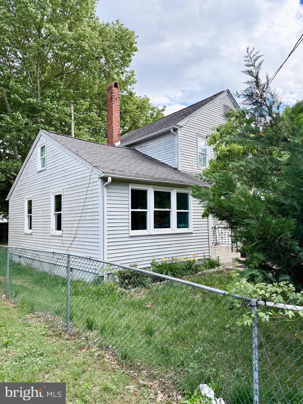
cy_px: 202
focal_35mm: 24
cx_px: 152
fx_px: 280
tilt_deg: +4.6
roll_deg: +0.4
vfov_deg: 71.6
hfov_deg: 56.8
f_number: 1.78
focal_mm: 6.76
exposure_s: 1/1553
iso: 100
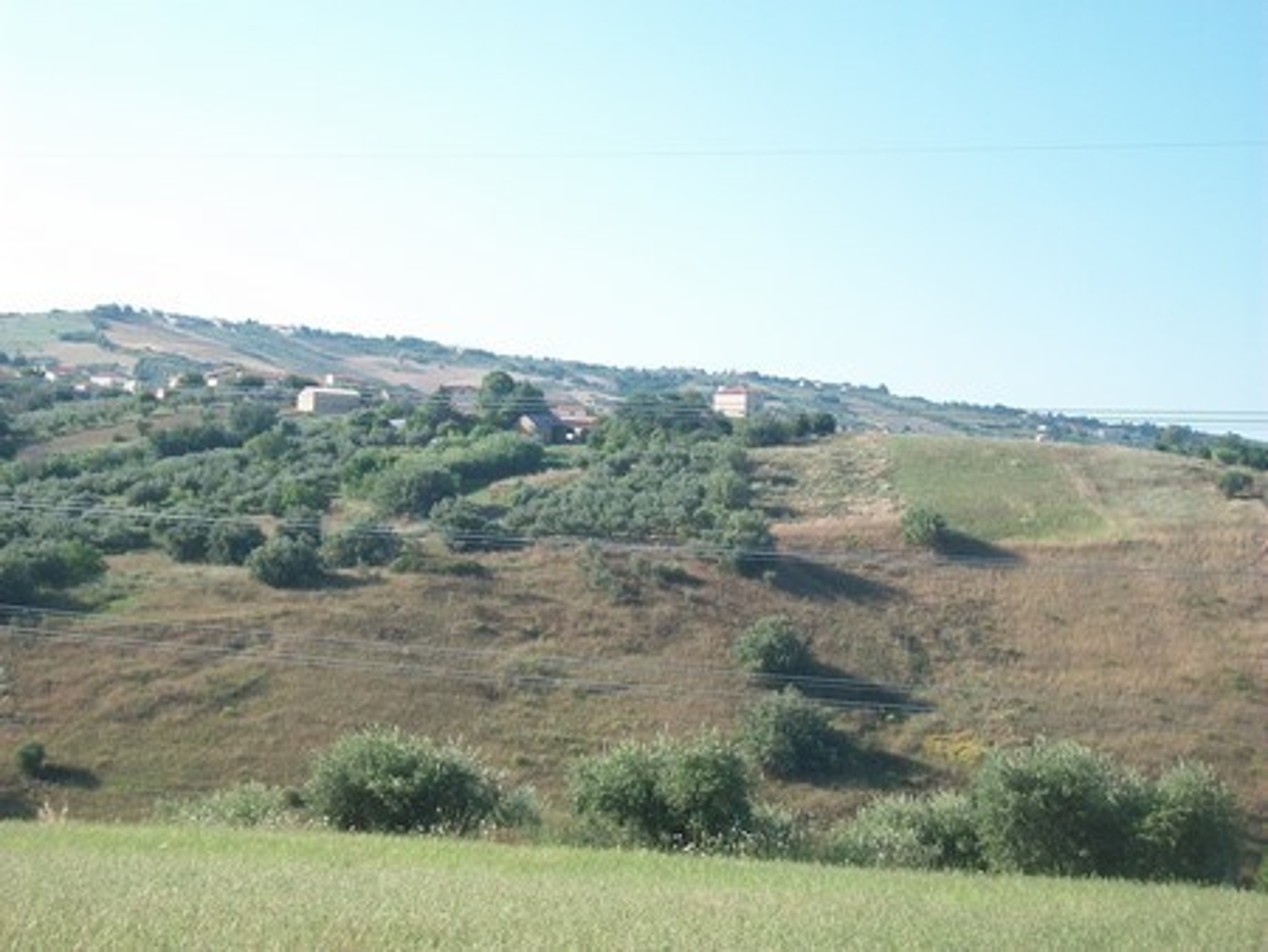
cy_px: 476
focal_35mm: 62
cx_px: 634
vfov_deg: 23.7
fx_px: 2272
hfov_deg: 31.2
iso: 80
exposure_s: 1/320
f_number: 4.1
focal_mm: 11
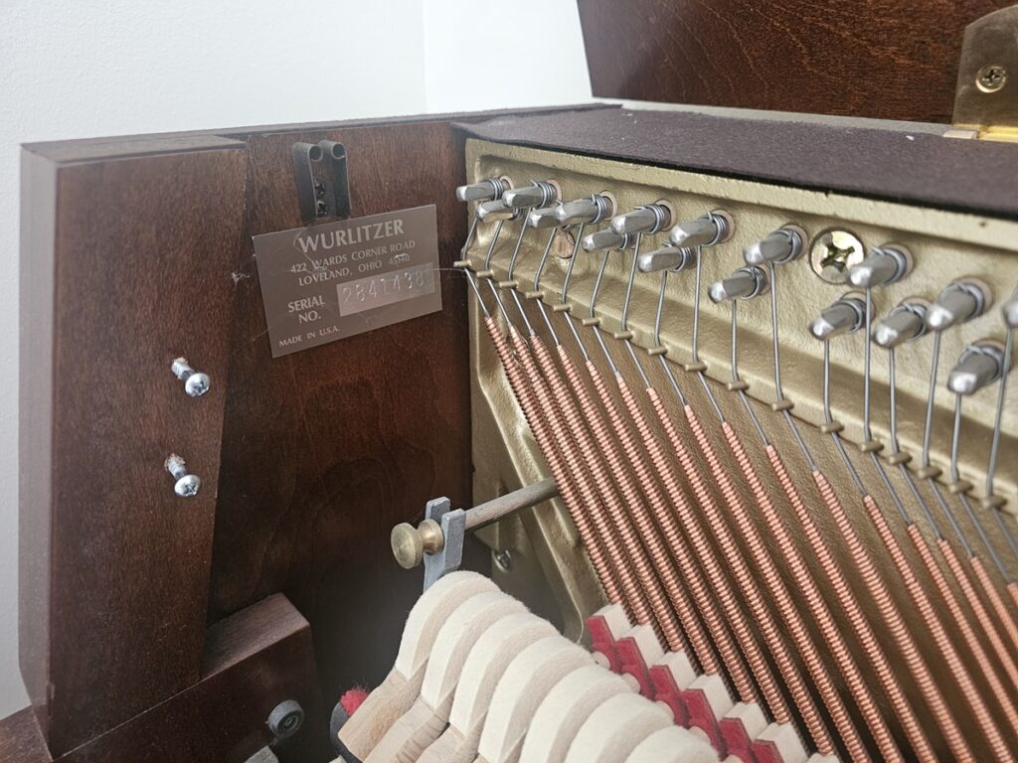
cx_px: 509
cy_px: 382
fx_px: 676
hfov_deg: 73.9
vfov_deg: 58.9
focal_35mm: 23
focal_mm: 6.3
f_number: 1.7
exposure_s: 1/60
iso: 640
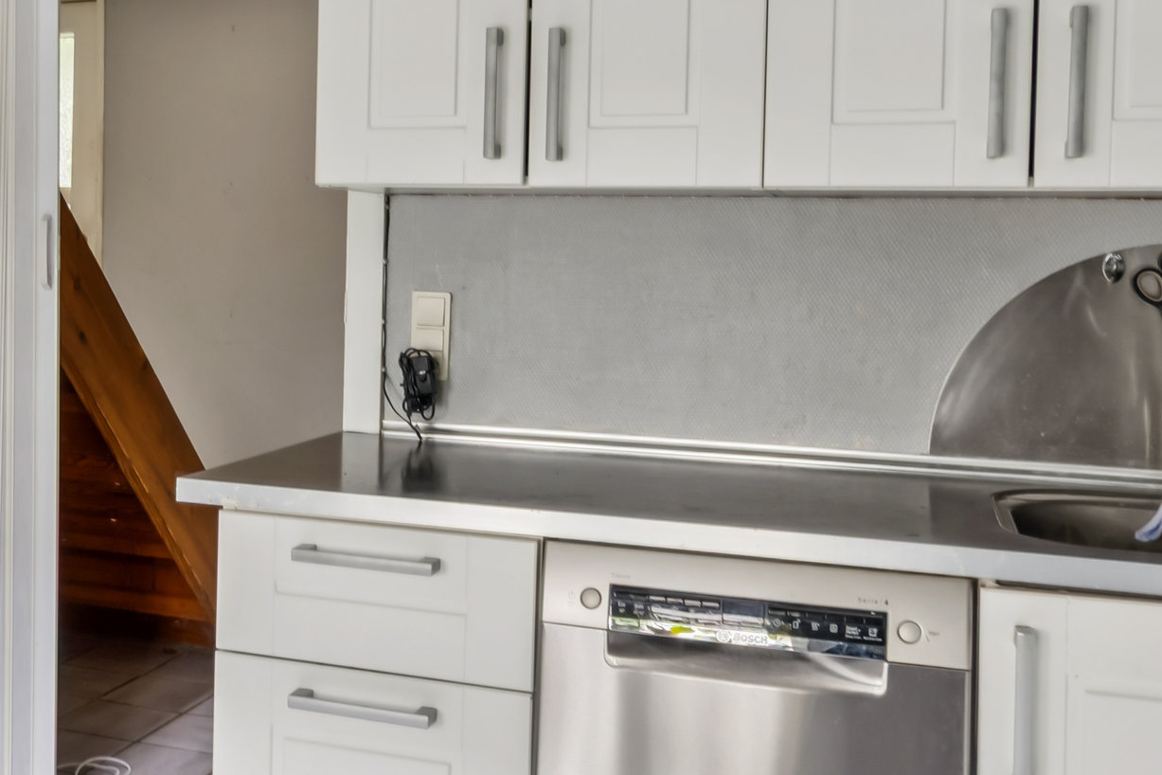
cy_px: 283
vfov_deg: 30.4
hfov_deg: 42.8
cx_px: 260
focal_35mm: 44
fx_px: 1420
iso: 200
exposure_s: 2.5
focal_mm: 12
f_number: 8
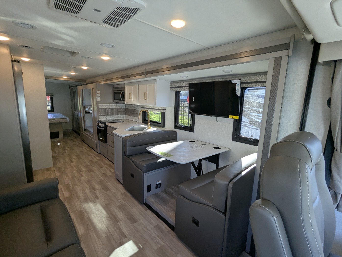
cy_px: 128
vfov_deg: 78.2
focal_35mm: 16
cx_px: 171
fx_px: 158
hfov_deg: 94.4
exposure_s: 1/111
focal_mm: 2.35
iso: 56
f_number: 2.2
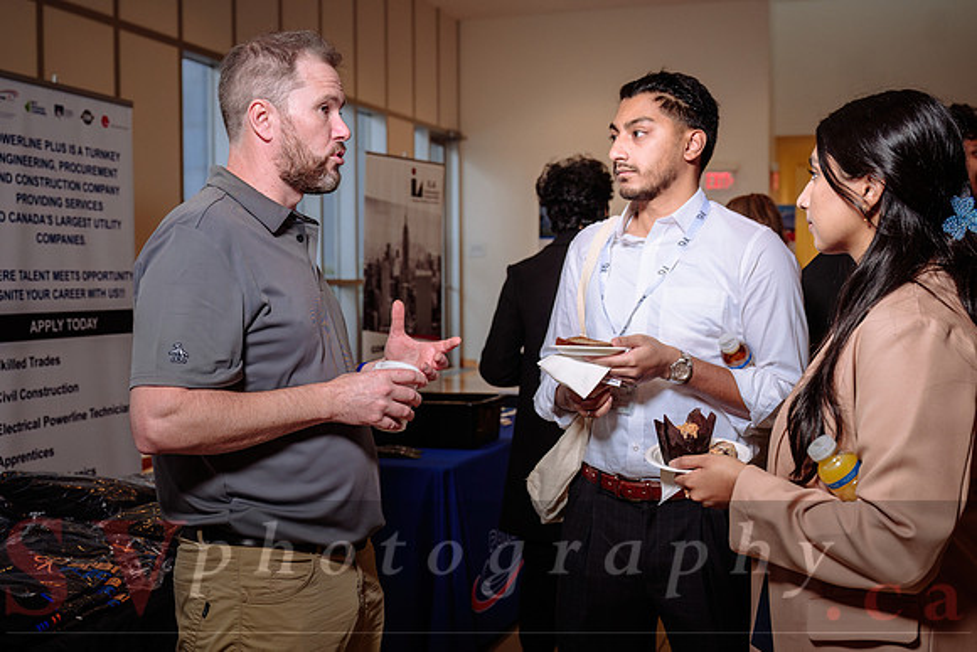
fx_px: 1155
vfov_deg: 31.5
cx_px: 507
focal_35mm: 43
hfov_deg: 45.8
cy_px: 314
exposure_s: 1/200
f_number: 4.5
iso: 500
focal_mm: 41
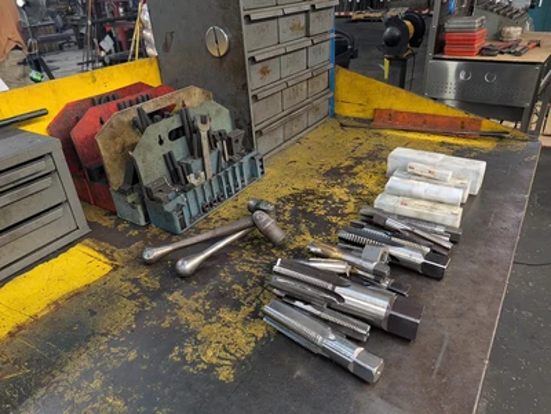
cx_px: 276
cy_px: 207
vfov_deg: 56.9
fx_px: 382
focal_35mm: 24
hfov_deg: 71.5
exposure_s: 1/120
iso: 815
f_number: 1.68
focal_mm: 6.9
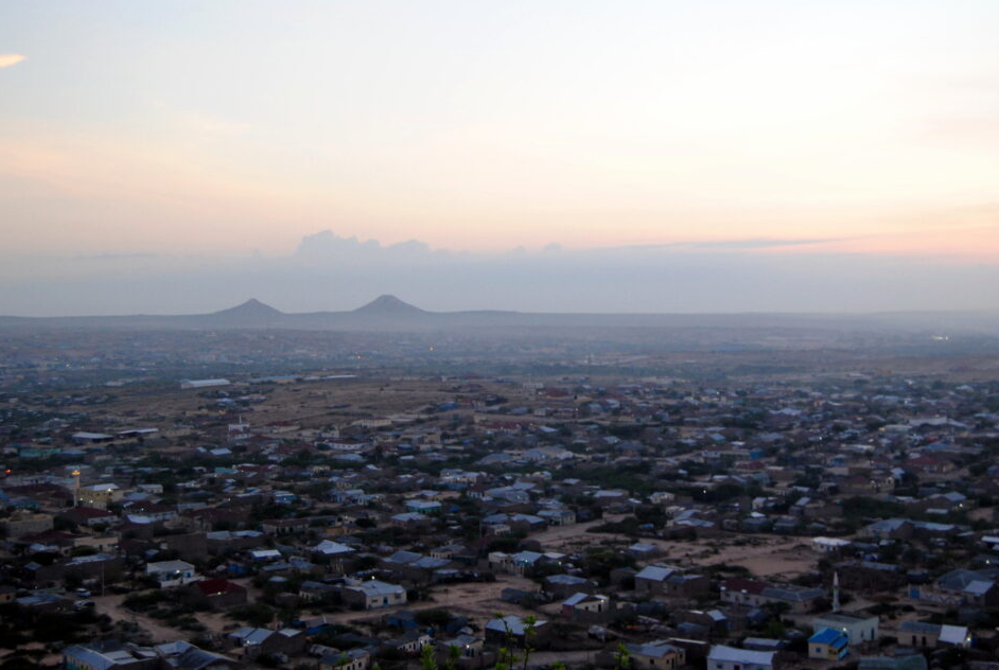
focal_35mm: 51
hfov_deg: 39.1
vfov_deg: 26.8
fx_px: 1405
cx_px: 488
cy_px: 316
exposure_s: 1/30
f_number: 4.2
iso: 640
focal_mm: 31
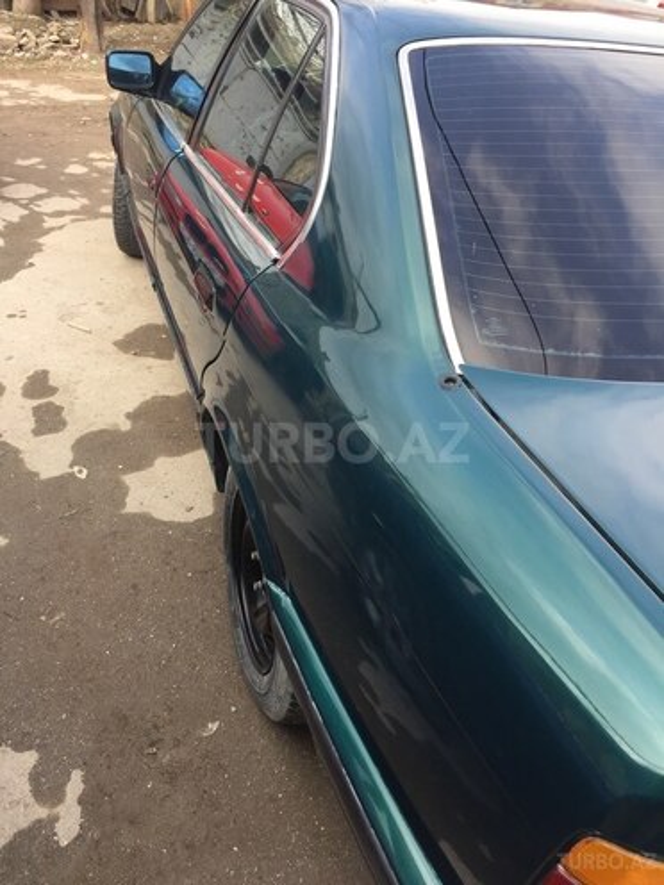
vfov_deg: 61.7
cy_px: 442
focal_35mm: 29
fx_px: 742
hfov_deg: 48.2
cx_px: 332
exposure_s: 1/335
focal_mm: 4.15
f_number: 2.2
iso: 32
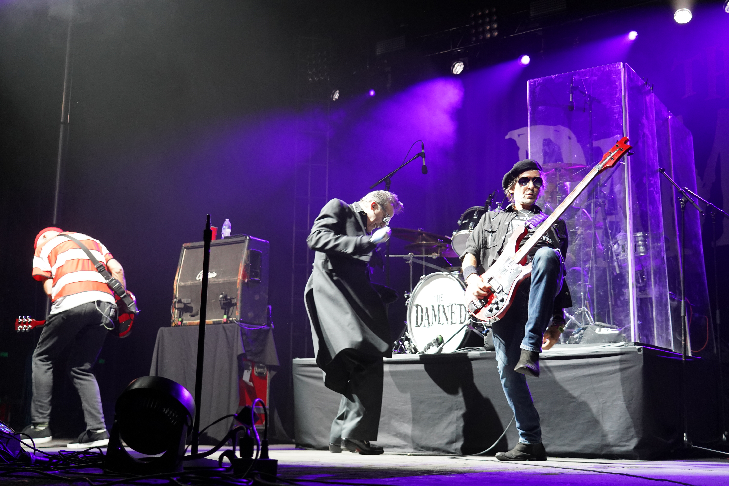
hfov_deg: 43.6
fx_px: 911
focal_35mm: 45
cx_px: 364
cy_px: 243
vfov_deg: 29.9
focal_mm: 45
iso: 3200
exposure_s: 1/160
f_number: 4
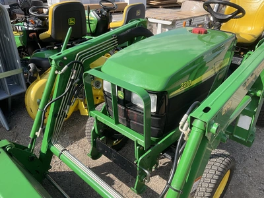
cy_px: 99
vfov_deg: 48.2
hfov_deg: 61.7
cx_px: 132
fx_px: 221
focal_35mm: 29
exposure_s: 1/978
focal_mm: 3
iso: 25
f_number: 1.8
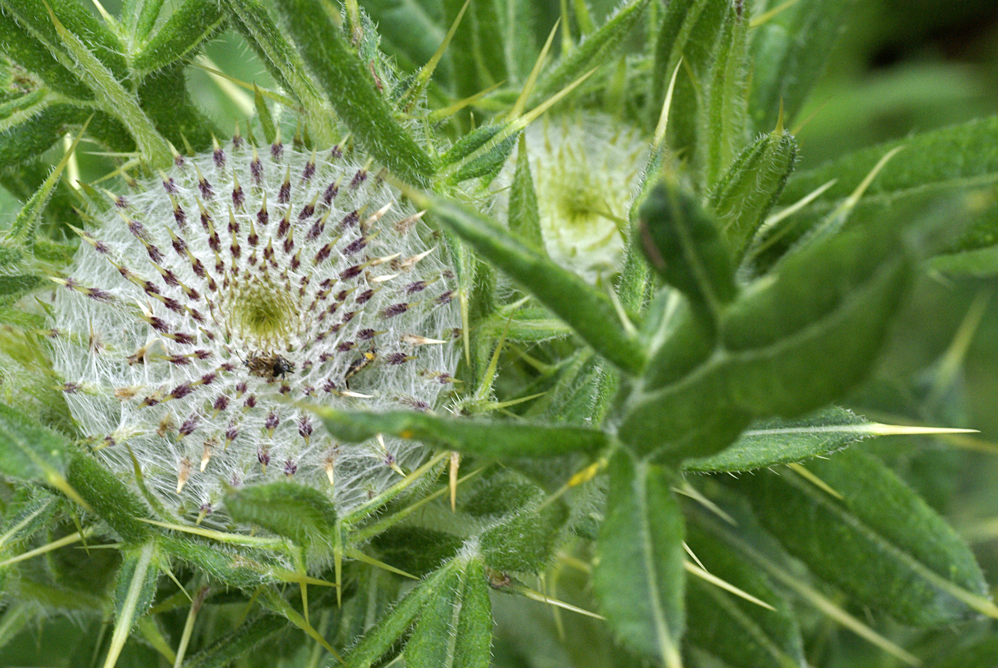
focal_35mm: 169
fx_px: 4691
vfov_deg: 8.1
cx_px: 449
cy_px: 275
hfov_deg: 12.1
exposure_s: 1/50
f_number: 14
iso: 400
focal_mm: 90
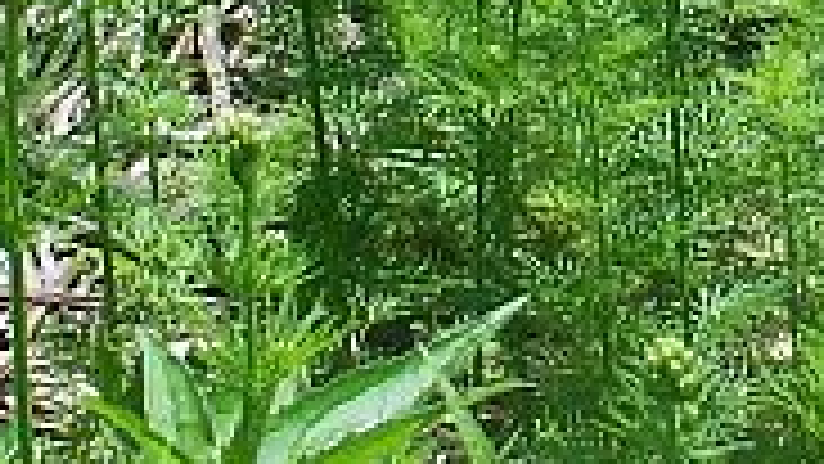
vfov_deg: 3.9
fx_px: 6818
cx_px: 1144
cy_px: -471
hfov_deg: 6.8
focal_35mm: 312
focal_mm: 12.4
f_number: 4.5
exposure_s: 1/350
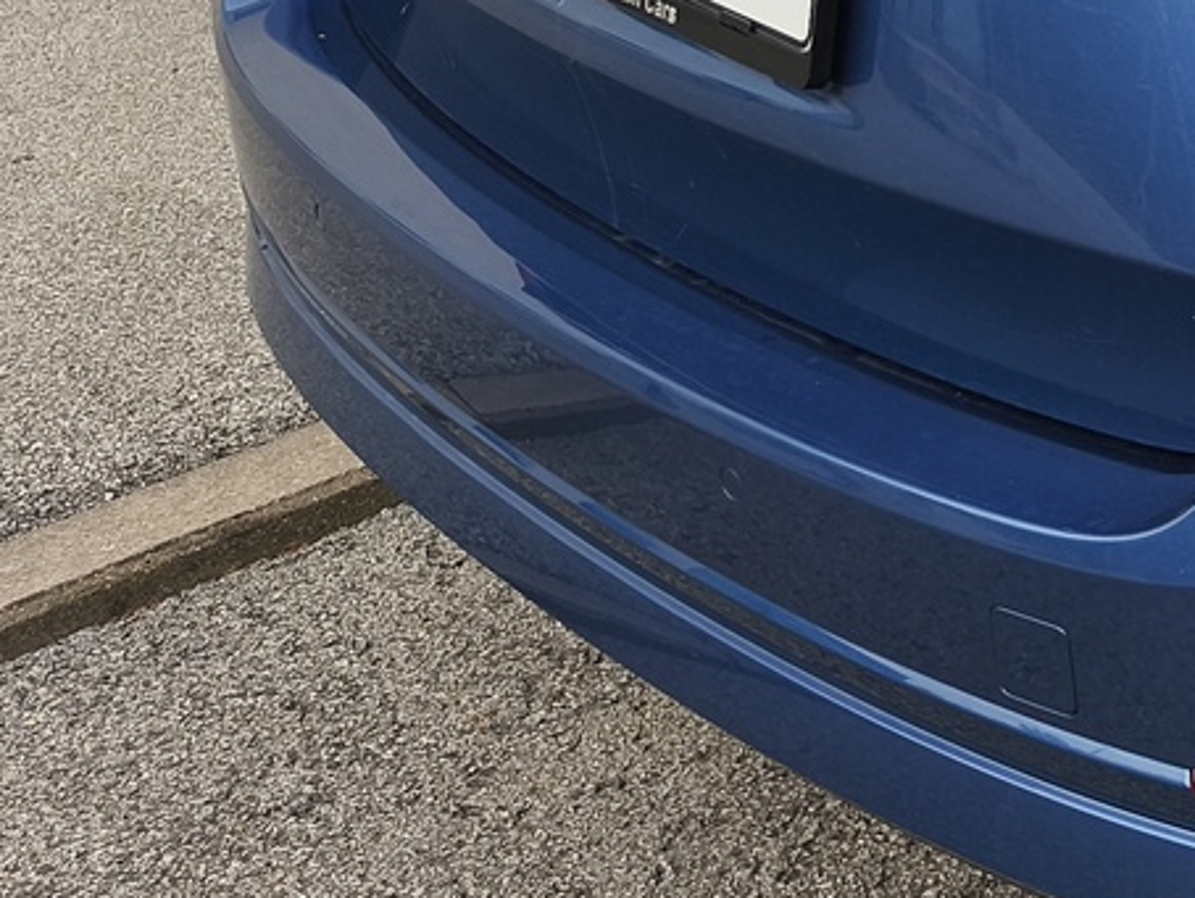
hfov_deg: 19.2
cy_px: -158
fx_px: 2798
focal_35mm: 81
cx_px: 2058
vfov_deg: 17.4
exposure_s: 1/367
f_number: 1.65
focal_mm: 6.18
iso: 50
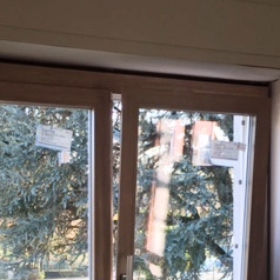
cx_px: 104
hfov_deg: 24.9
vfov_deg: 24.3
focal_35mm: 69
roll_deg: +0.0
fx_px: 631
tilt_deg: -0.5
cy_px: 252
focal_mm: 4.15
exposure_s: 1/100
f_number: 2.2
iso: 40
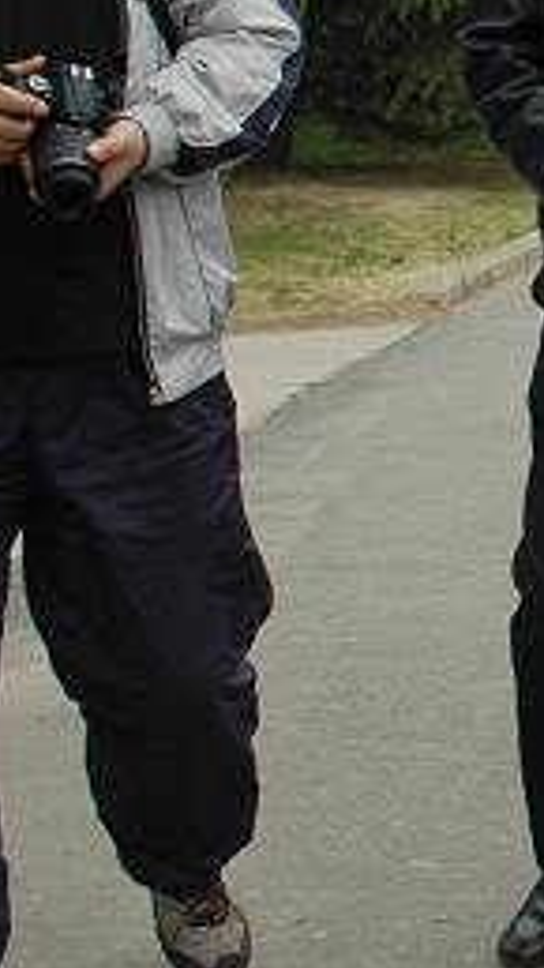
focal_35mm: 117
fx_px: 3002
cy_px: 53
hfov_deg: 9.7
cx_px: 1047
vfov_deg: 18.0
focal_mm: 24
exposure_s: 1/200
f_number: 8
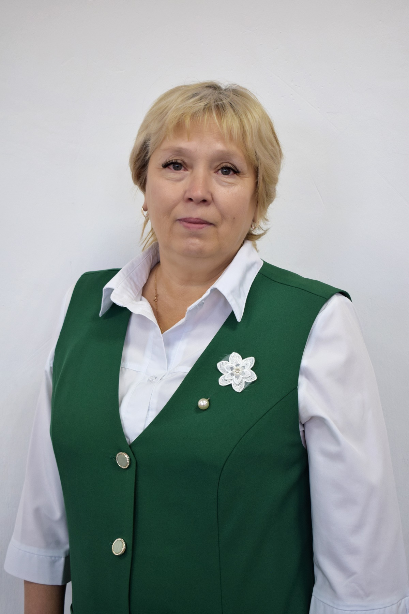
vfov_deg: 29.9
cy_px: 307
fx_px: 1150
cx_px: 204
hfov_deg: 20.2
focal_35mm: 68
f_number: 5
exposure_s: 1/80
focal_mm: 45
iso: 400
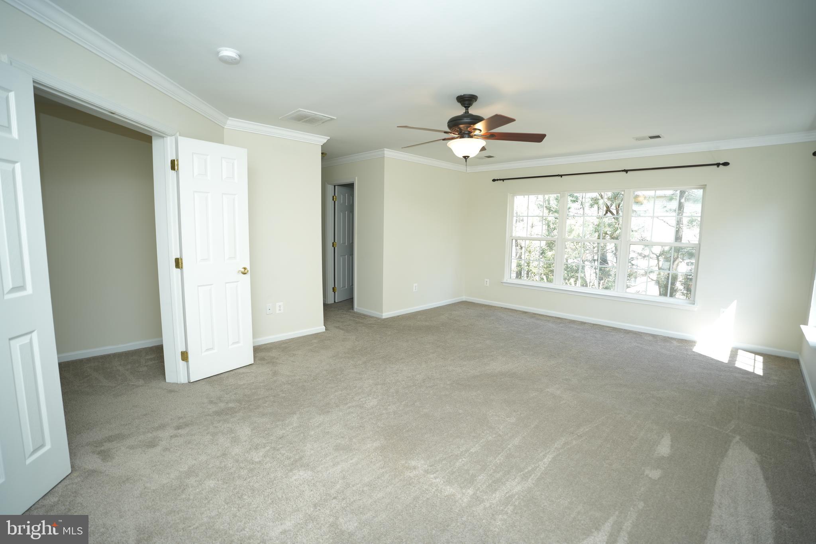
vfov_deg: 73.7
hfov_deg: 96.7
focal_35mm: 16
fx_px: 363
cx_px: 408
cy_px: 272
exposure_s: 1/60
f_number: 2.8
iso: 100
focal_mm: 16
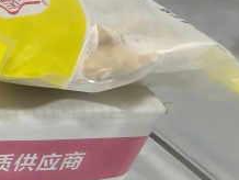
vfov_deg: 26.5
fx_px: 380
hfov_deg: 22.6
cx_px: -178
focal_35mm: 55
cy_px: 61
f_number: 2
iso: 5000
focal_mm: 2.3
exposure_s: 1/63
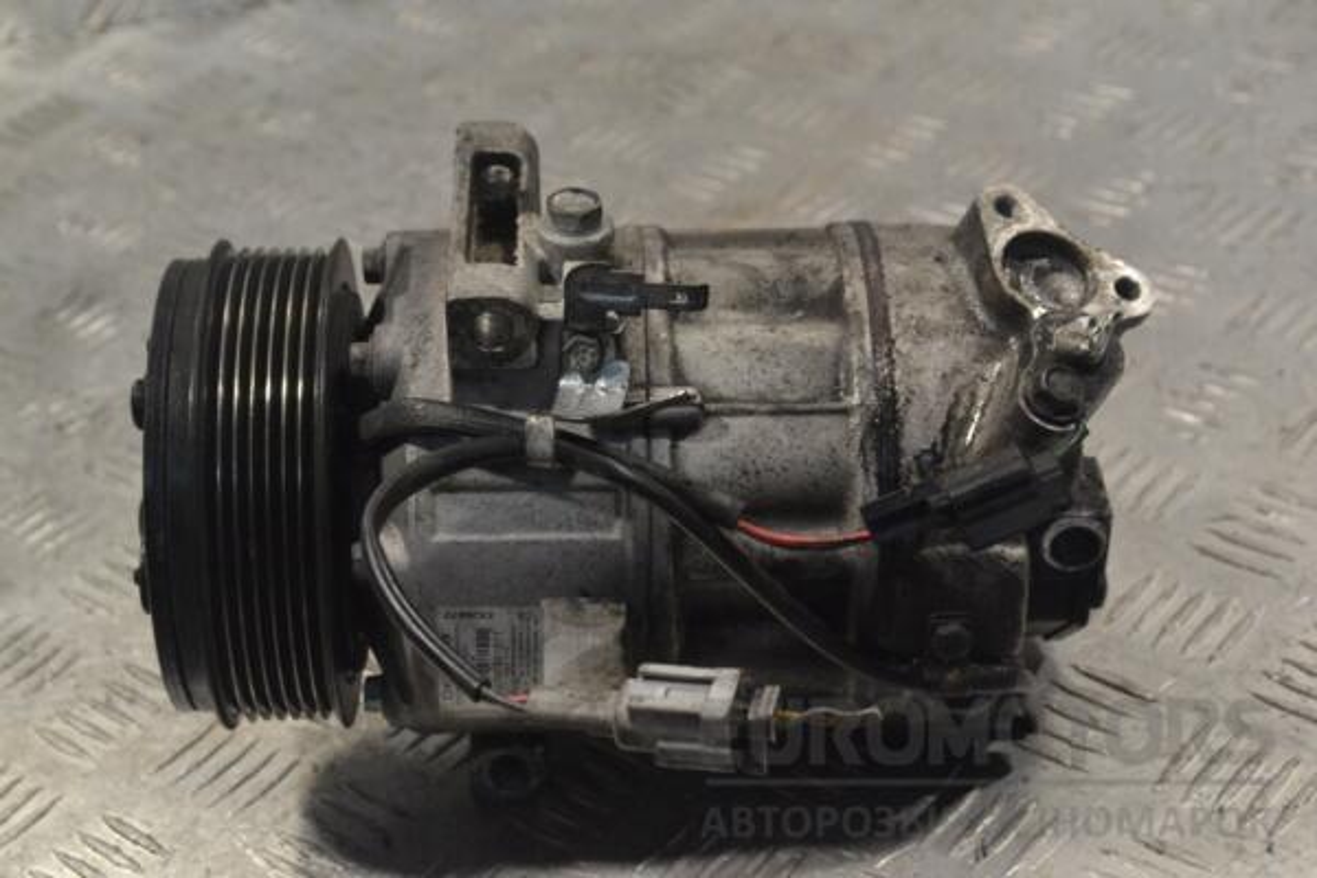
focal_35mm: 69
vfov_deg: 19.7
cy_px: 439
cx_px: 658
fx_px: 2524
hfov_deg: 29.2
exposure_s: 1/250
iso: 3200
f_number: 8
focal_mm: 46
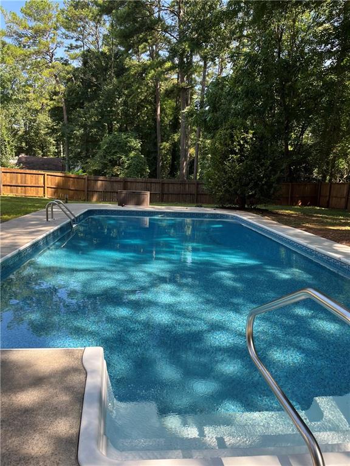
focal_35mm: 26
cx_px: 175
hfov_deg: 53.1
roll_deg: +0.3
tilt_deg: -6.9
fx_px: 351
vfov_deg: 67.3
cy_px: 233
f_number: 1.6
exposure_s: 1/532
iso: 50
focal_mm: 5.1
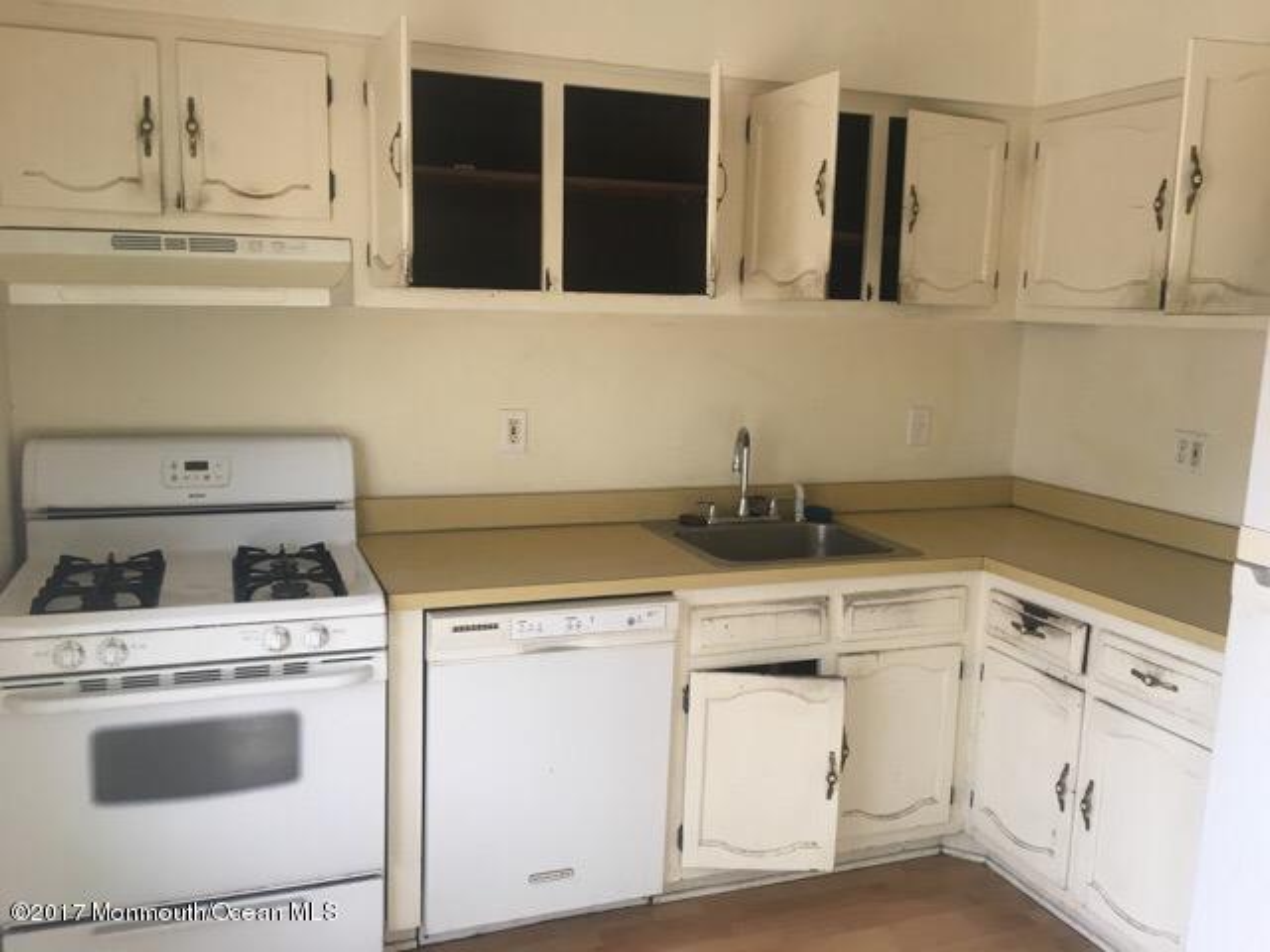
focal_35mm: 29
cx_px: 635
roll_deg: -1.5
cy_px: 476
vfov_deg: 48.2
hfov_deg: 61.7
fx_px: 1064
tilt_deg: -8.1
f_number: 2.2
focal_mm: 4.15
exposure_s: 1/30
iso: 50
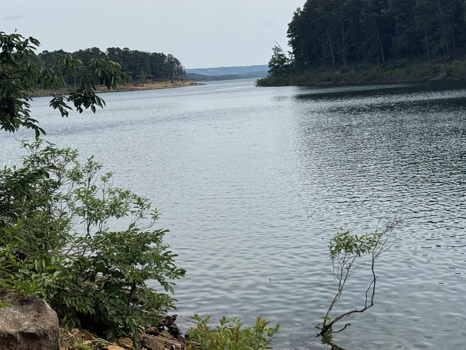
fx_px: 915
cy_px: 150
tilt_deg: -5.0
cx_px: 265
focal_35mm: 68
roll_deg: +3.5
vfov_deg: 21.6
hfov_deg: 28.5
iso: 80
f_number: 1.78
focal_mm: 6.76
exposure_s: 1/7143
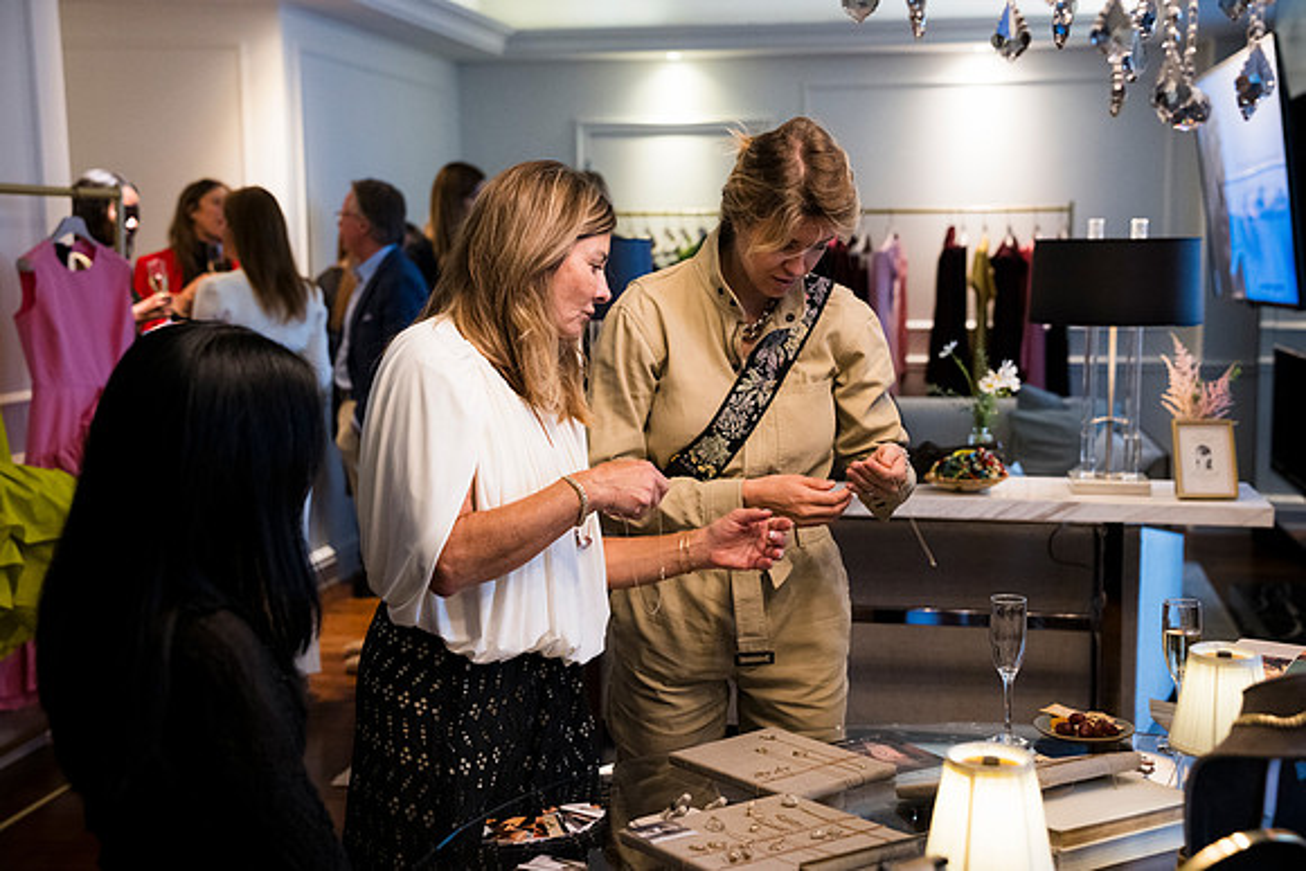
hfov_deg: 43.6
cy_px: 436
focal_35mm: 45
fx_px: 1633
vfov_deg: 29.9
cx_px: 653
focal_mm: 45
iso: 2000
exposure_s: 1/160
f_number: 3.2
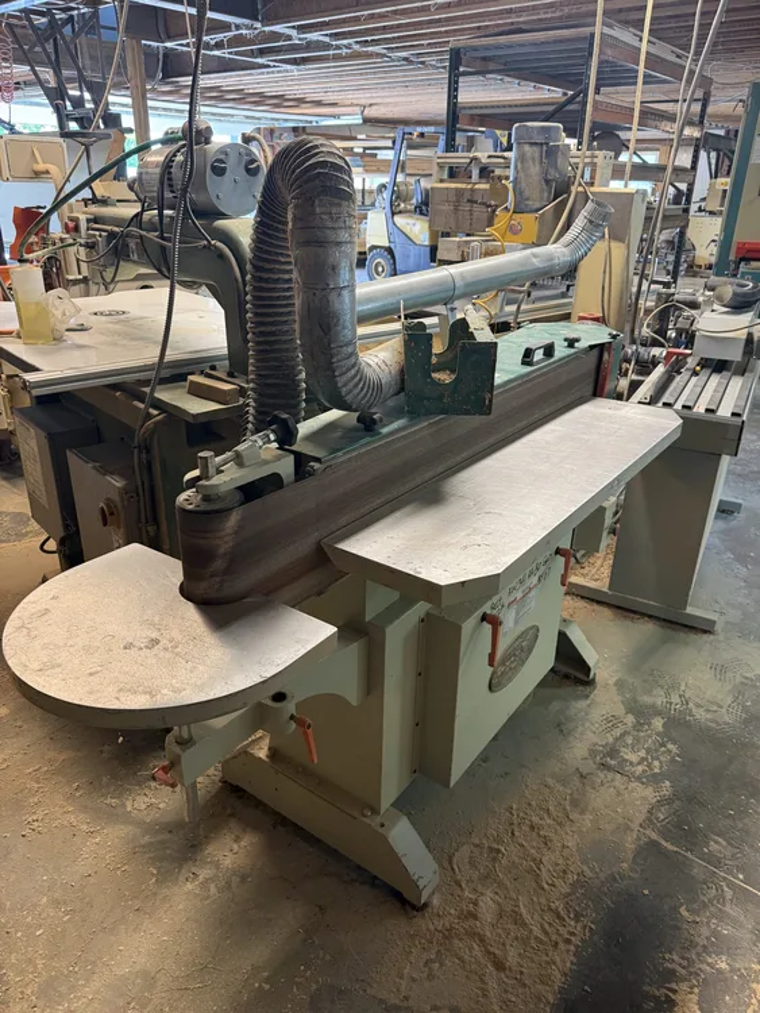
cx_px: 380
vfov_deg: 71.6
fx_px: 702
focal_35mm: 24
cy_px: 506
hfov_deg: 56.8
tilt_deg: -24.8
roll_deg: -1.1
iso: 250
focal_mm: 6.76
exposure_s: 1/59
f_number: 1.78
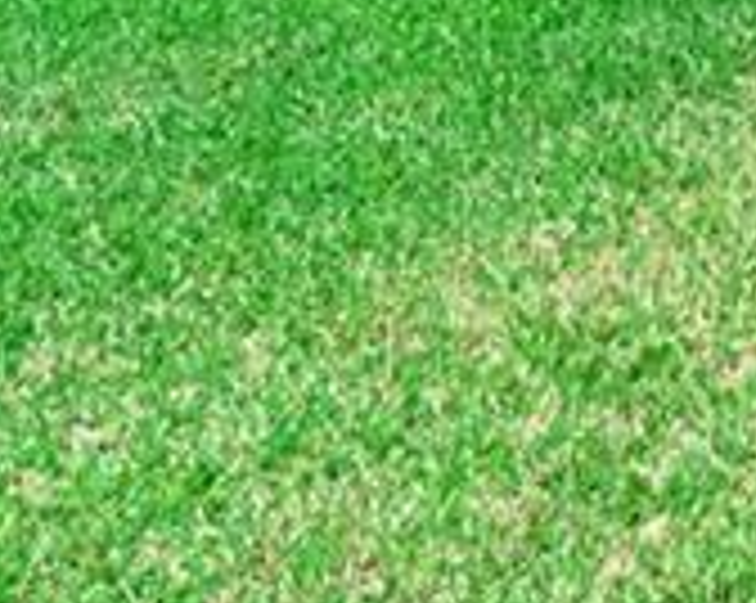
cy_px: -644
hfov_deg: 15.8
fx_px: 1922
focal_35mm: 86
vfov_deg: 14.5
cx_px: 1642
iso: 100
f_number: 11
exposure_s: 1/320
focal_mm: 10
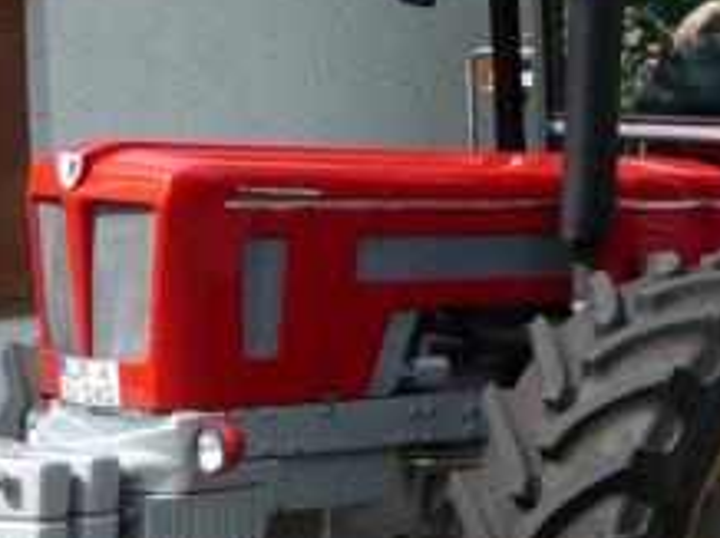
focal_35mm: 147
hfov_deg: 12.5
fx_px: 3054
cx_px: 1229
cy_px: 99
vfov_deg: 10.0
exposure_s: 1/500
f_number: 3.9
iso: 100
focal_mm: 6.7
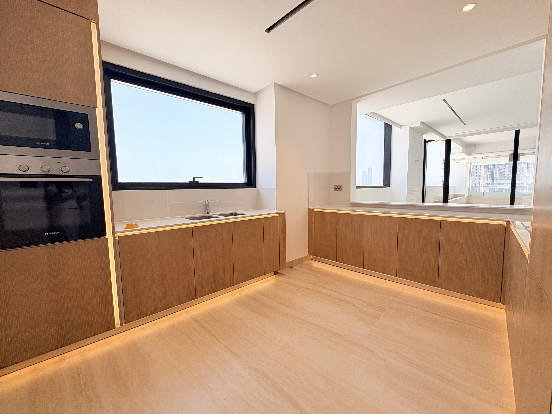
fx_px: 223
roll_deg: +1.2
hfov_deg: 102.1
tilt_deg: -4.5
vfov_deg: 85.7
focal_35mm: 14
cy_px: 207
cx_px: 276
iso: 50
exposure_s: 1/237
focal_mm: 2.22
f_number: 2.2
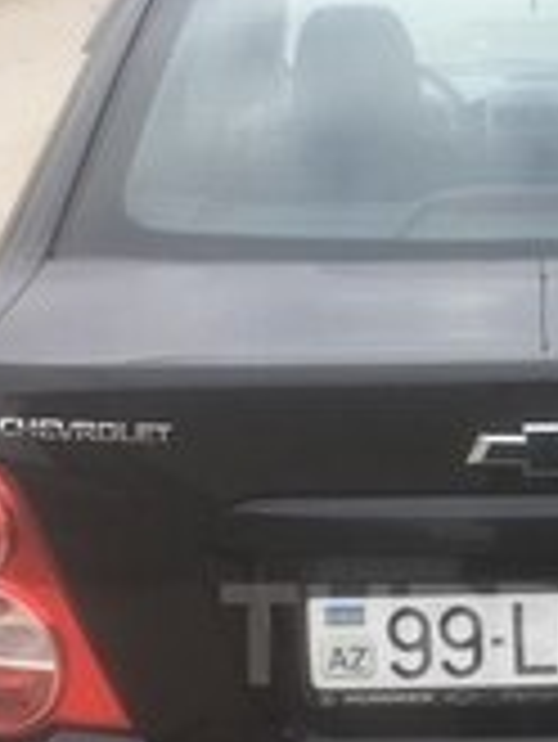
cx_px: 567
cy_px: 634
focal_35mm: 87
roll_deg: -0.7
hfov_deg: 16.6
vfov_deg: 22.1
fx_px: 1867
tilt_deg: -24.3
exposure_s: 1/481
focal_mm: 4.15
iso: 25
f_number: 2.2
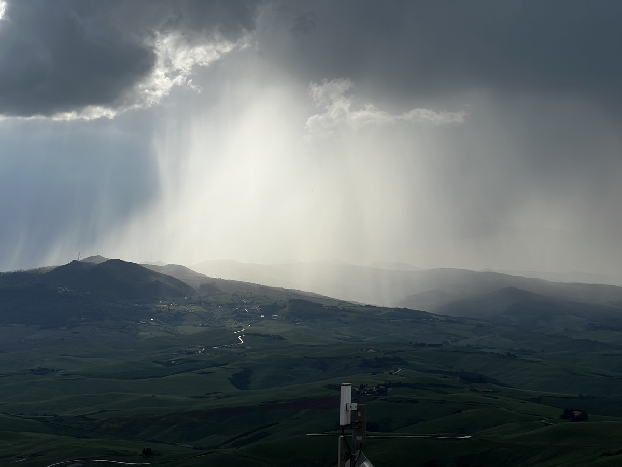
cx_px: 311
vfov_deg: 19.1
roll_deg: -0.5
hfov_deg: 25.3
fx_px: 1384
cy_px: 234
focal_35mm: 77
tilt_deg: +1.9
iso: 32
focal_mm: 9
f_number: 2.8
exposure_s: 1/1647
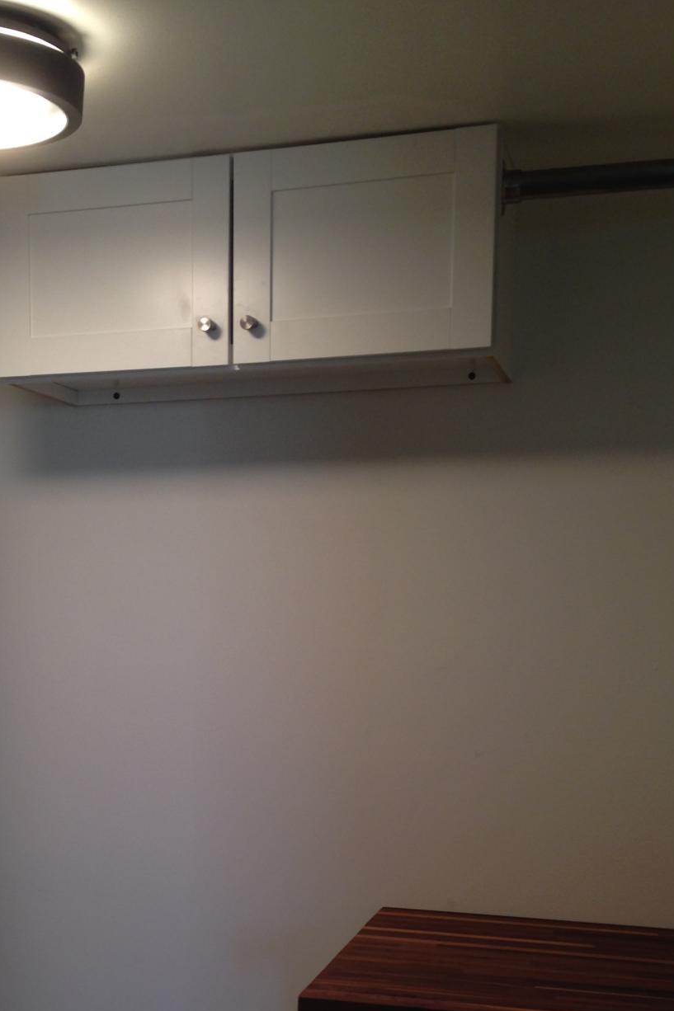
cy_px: 797
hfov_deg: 23.8
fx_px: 1573
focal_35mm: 56
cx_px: 142
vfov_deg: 34.6
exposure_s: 1/20
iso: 50
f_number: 2.4
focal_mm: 4.12
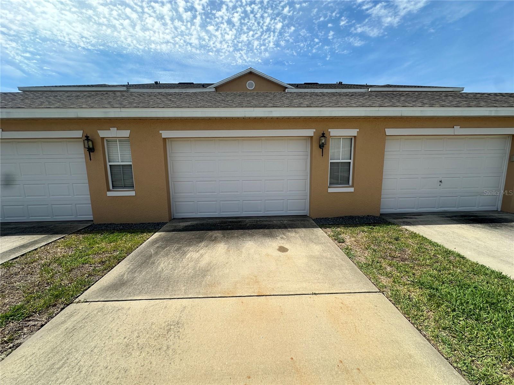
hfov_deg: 102.1
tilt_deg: -7.5
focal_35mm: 14
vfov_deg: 85.7
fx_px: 208
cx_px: 257
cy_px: 192
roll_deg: +0.5
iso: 50
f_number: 2.2
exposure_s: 1/1916
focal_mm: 2.22
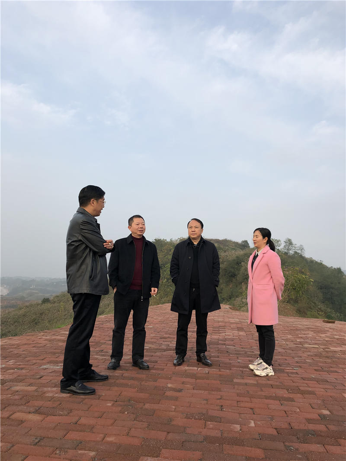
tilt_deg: +8.4
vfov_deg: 63.4
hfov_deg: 49.8
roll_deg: -3.4
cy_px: 230
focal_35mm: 28
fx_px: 373
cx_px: 173
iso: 20
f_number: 1.8
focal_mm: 3.99
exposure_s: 1/787
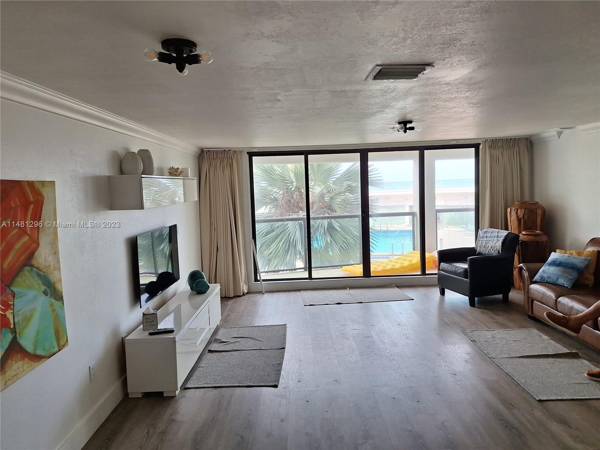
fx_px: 399
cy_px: 225
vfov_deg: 58.9
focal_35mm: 23
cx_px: 300
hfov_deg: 73.9
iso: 40
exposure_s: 1/230
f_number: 1.8
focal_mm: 5.54
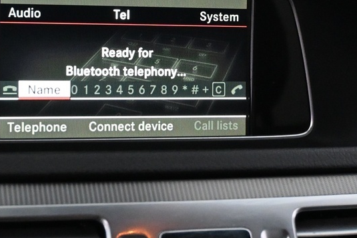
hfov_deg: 20.0
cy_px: 67
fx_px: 1014
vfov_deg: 13.3
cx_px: 147
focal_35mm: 102
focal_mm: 22.5
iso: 3600
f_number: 4
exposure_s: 1/60
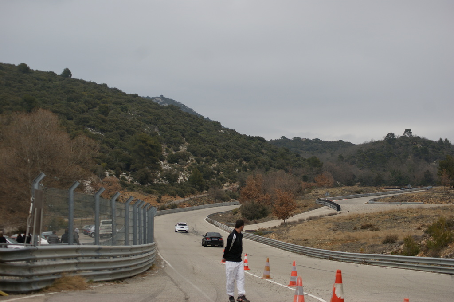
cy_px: 151
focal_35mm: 82
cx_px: 227
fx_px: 1040
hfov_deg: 24.6
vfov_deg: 16.5
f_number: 5
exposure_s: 1/250
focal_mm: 55
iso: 100
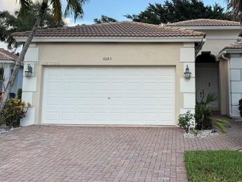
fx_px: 238
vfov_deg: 41.4
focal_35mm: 34
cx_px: 162
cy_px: 64
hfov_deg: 52.9
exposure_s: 1/559
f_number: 1.78
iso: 80
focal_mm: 6.76
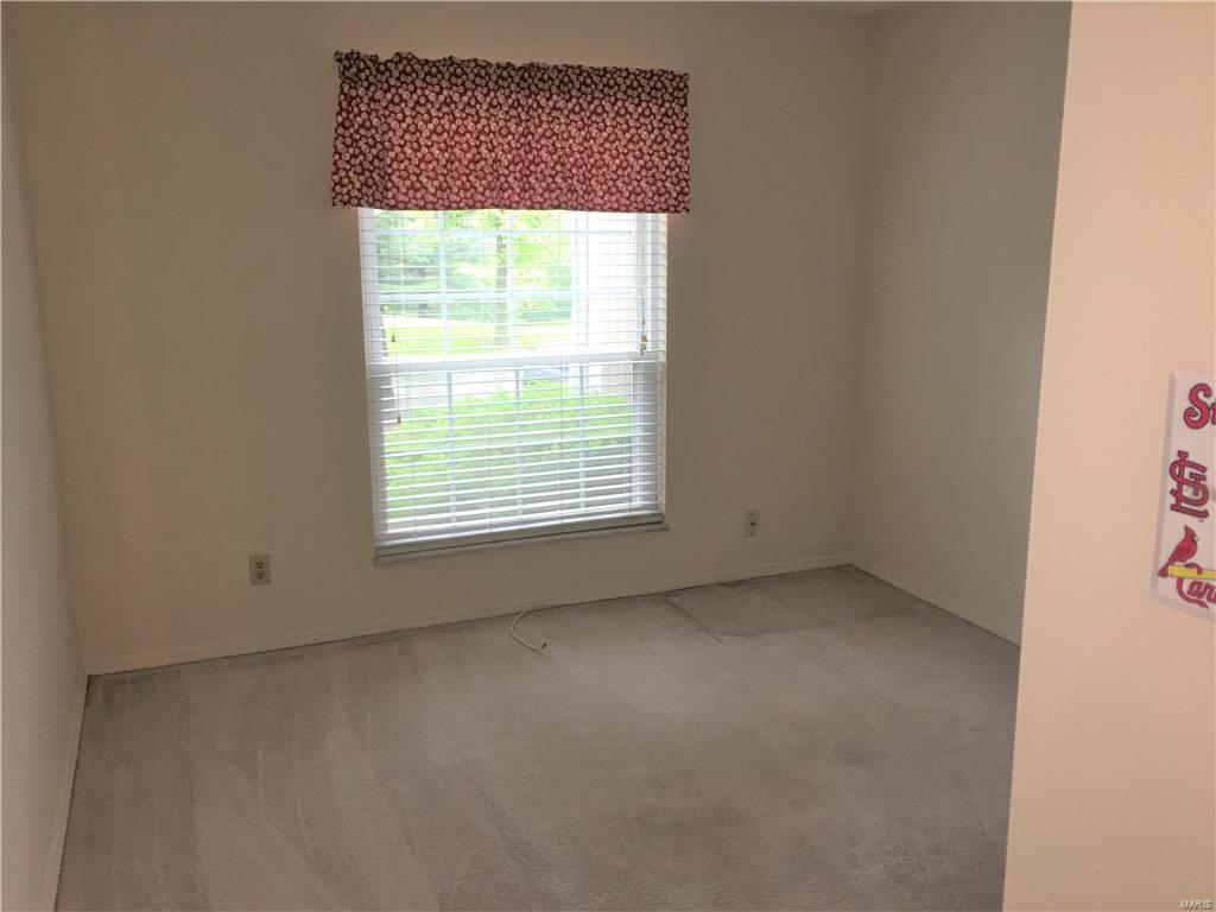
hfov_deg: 61.7
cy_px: 456
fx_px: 1019
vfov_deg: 48.2
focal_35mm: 29
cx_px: 608
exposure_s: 1/30
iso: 80
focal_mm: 4.15
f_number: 2.2
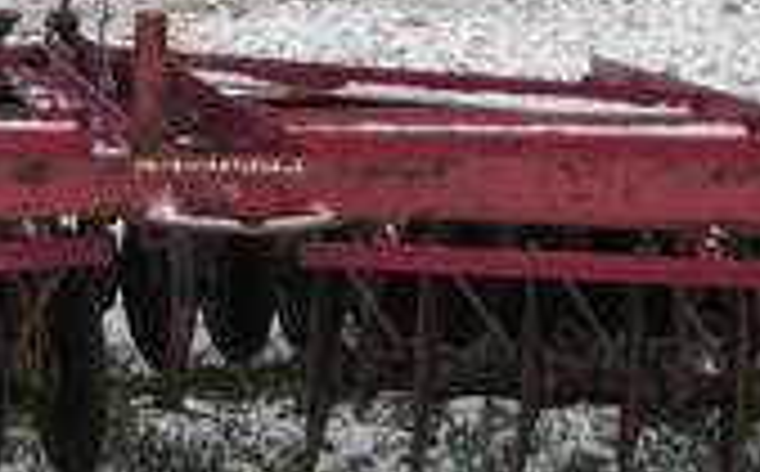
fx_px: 2688
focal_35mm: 130
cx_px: 162
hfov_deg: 16.0
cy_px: 279
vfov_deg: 10.0
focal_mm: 6.3
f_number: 3.3
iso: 50
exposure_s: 1/350
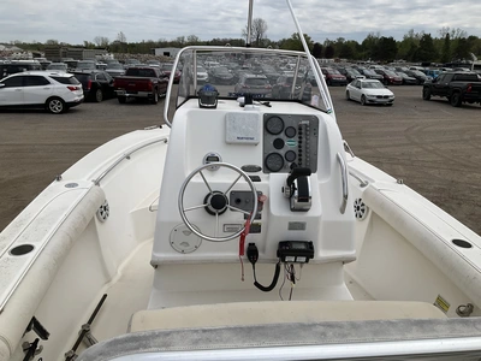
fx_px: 403
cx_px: 240
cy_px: 180
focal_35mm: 29
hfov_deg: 61.7
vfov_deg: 48.2
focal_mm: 3
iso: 25
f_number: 1.8
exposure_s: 1/3125
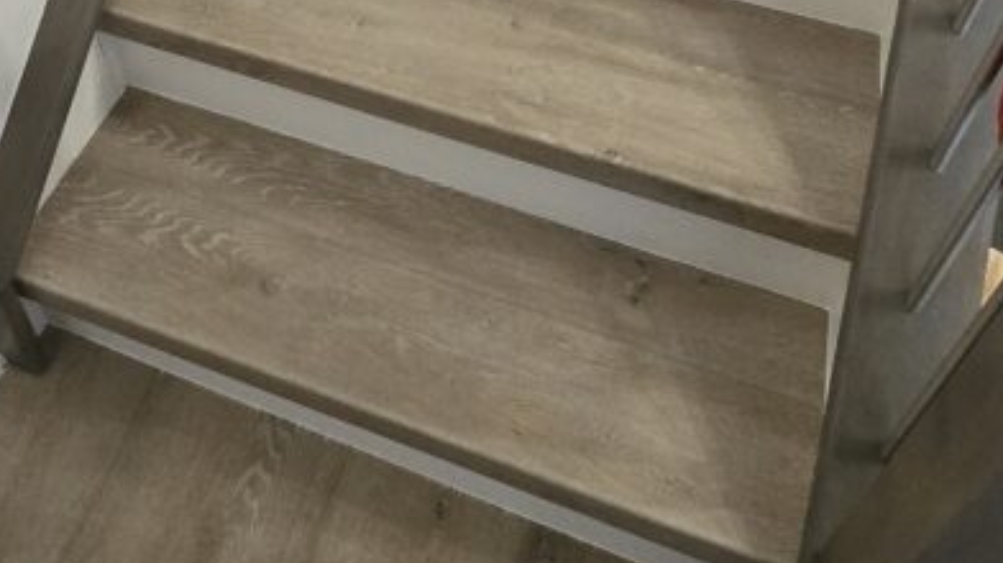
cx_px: 430
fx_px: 983
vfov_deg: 27.5
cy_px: -138
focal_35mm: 37
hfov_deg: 53.8
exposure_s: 1/60
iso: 500
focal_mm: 1.7
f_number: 2.2
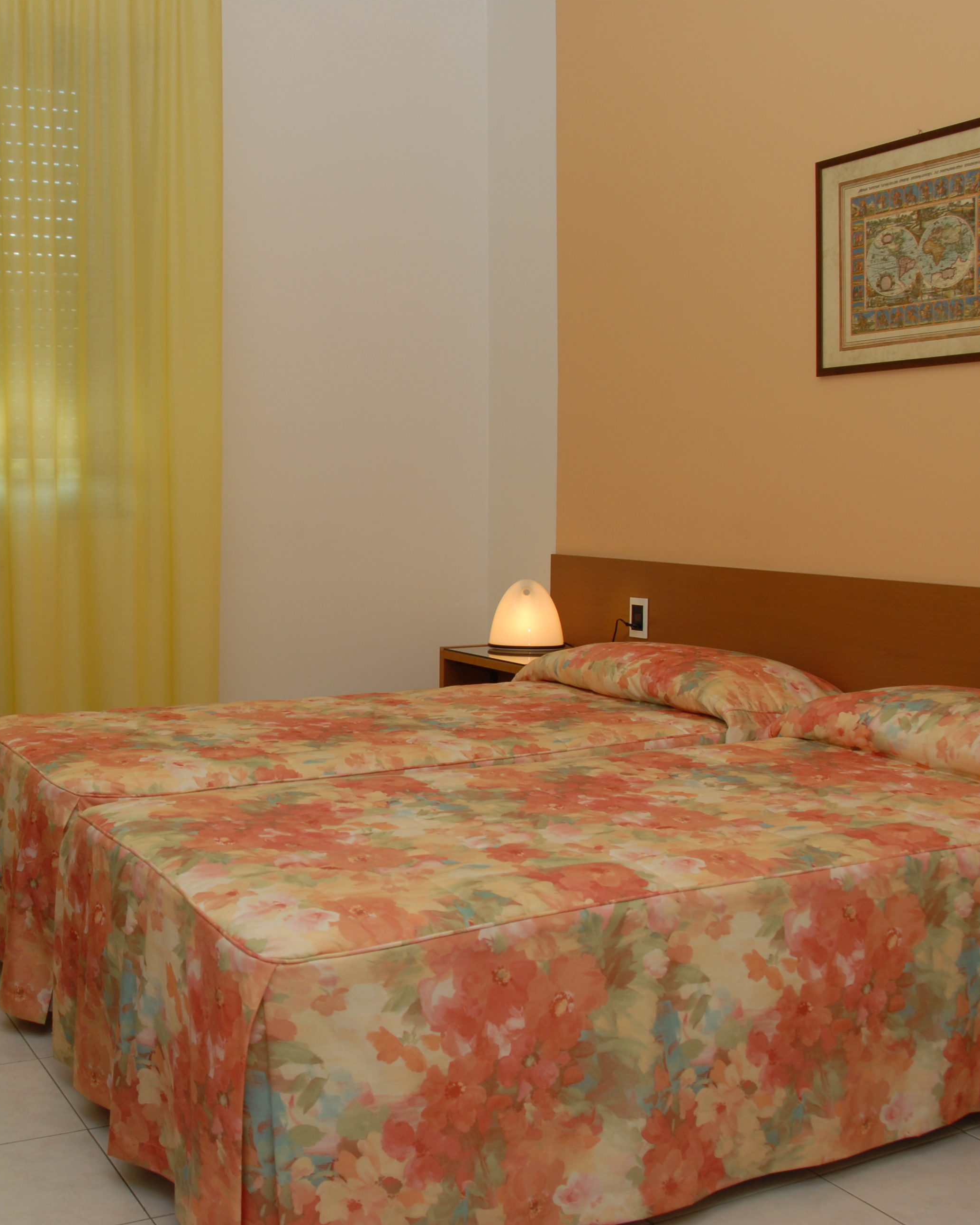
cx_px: 281
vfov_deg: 47.9
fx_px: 1378
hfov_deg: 38.4
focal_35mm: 38
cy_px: 611
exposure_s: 1/60
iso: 200
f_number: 5
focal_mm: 18
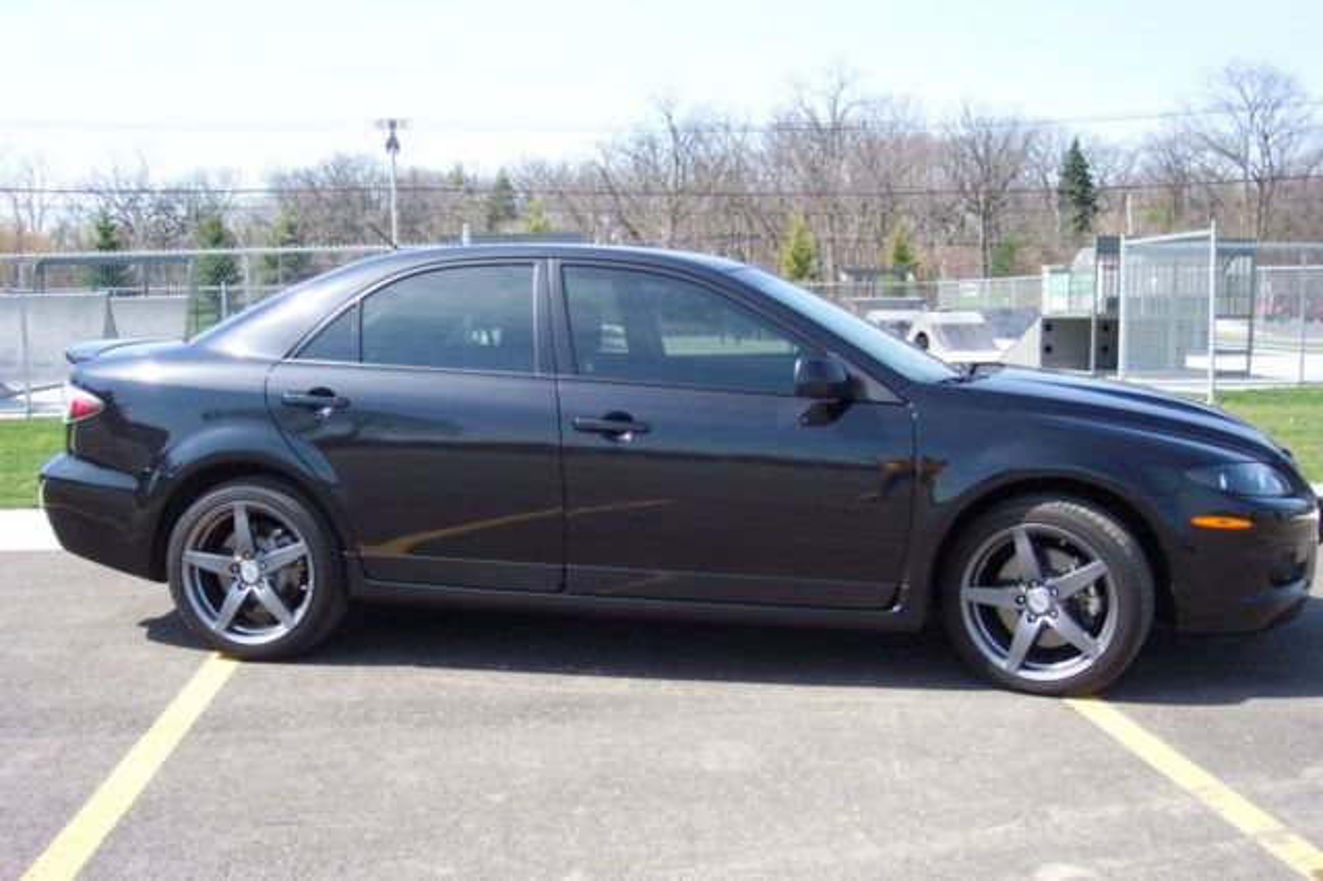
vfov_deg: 35.0
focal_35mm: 38
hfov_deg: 50.7
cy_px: 440
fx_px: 1396
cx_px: 662
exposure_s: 1/700
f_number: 2.8
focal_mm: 8
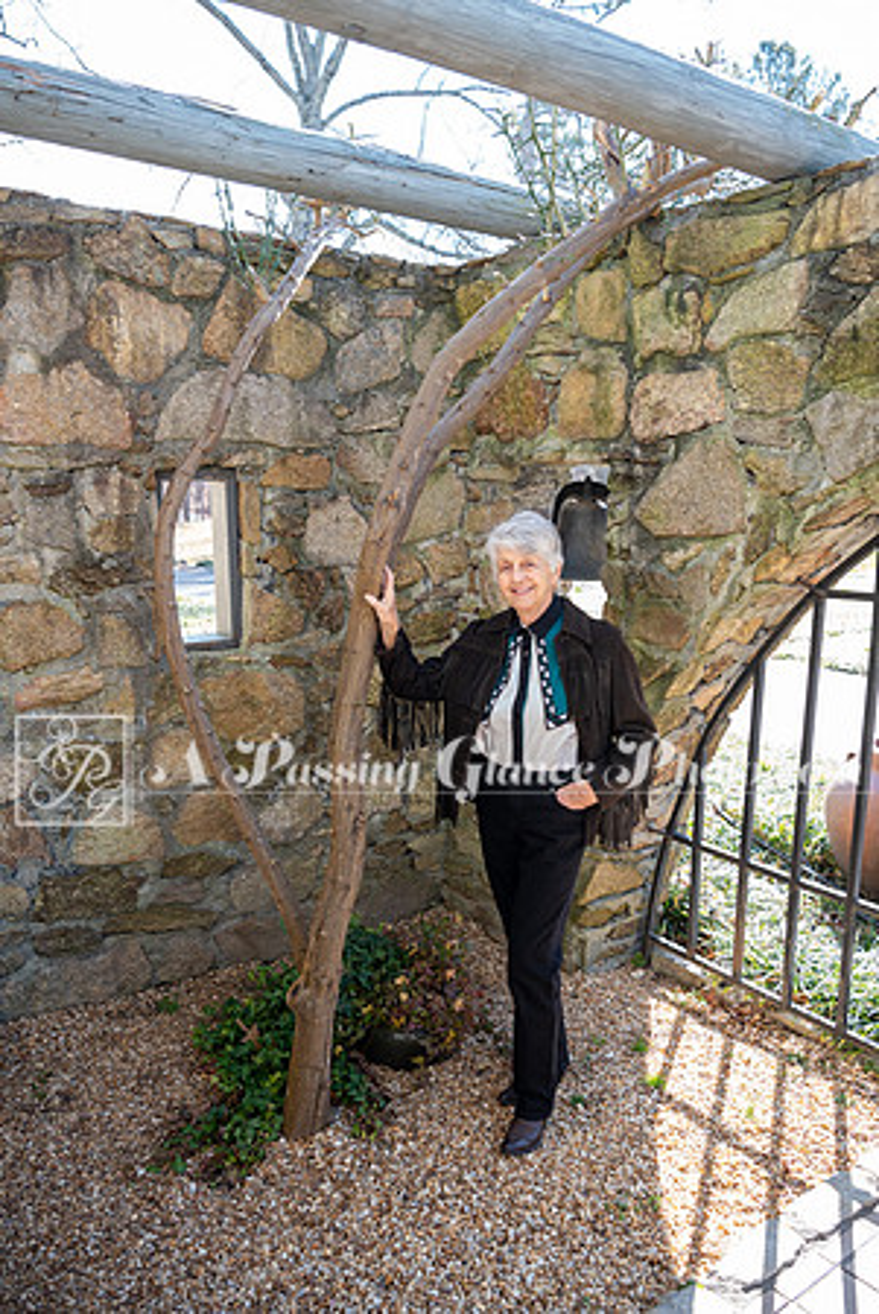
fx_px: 1060
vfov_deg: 63.6
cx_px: 440
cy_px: 657
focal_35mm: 29
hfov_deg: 45.1
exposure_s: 1/160
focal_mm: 29
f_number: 4
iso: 360
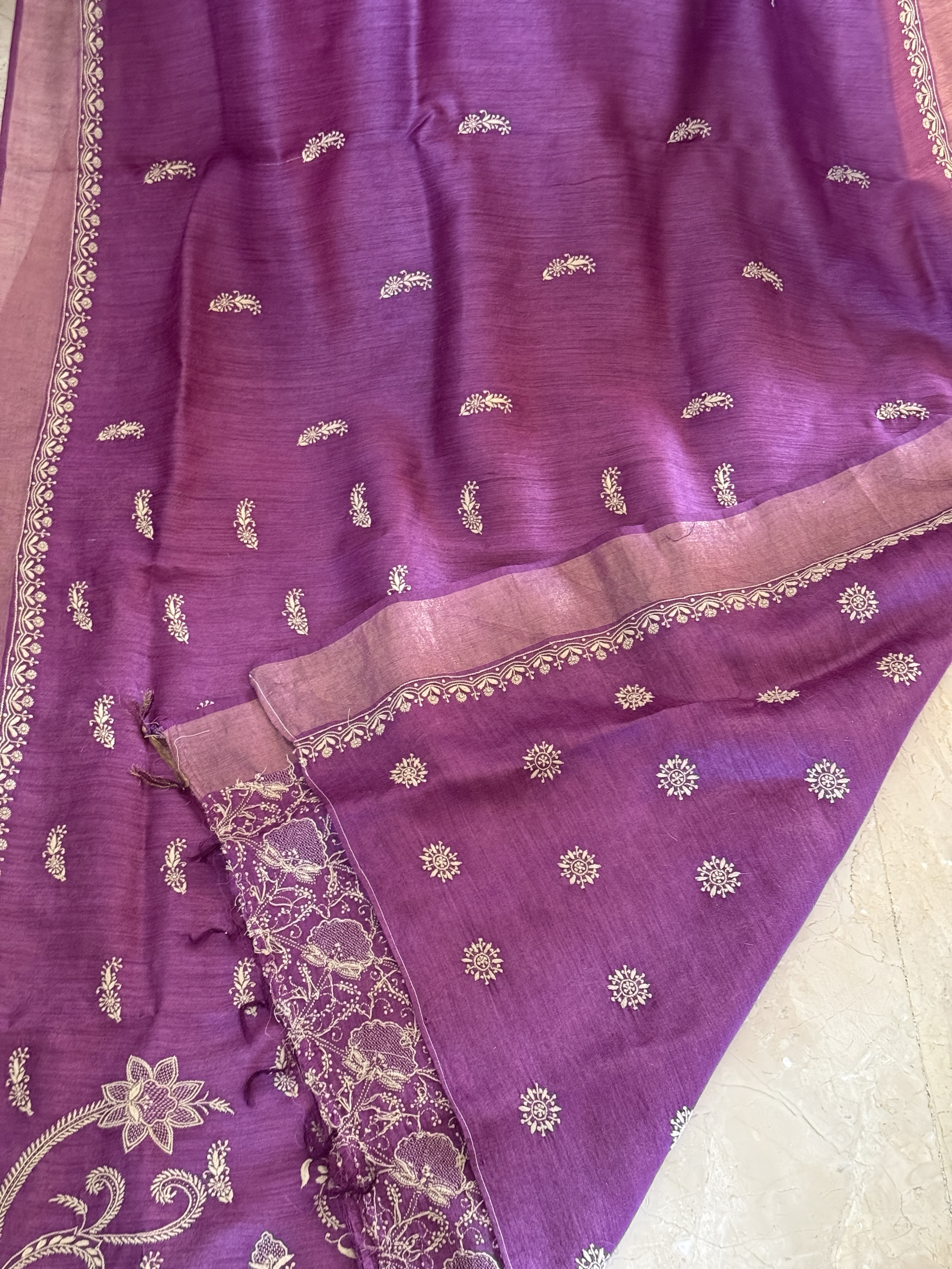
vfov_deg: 39.7
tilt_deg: -62.1
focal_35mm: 48
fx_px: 1760
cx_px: 476
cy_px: 634
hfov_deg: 30.3
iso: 500
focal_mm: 6.76
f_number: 1.78
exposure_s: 1/35
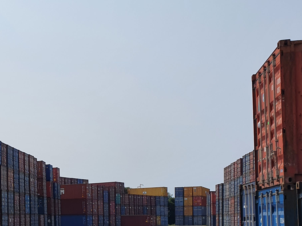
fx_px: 506
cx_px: 15
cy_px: 188
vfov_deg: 24.7
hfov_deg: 31.3
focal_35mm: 58
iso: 50
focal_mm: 4.32
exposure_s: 1/3936
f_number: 2.4
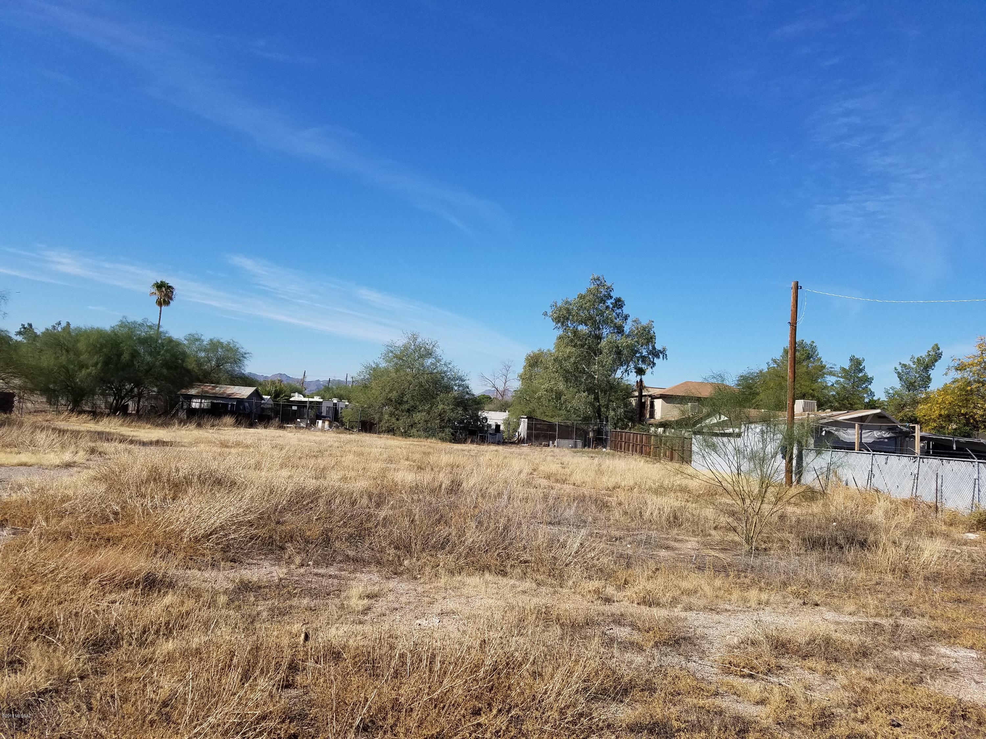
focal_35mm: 26
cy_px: 370
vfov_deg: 53.1
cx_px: 493
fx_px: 741
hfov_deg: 67.3
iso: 50
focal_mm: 4.2
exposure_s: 1/3632
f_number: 1.7
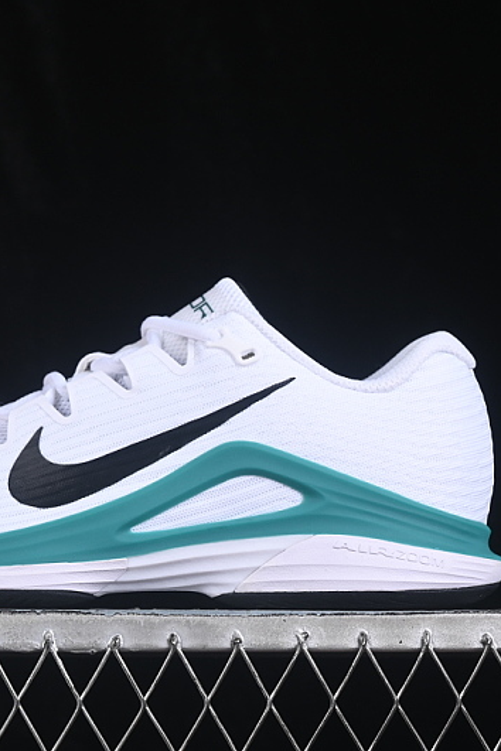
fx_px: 2359
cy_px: 376
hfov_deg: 12.1
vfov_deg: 18.1
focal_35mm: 113
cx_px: 122
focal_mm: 50
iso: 160
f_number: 8
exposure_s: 1/80
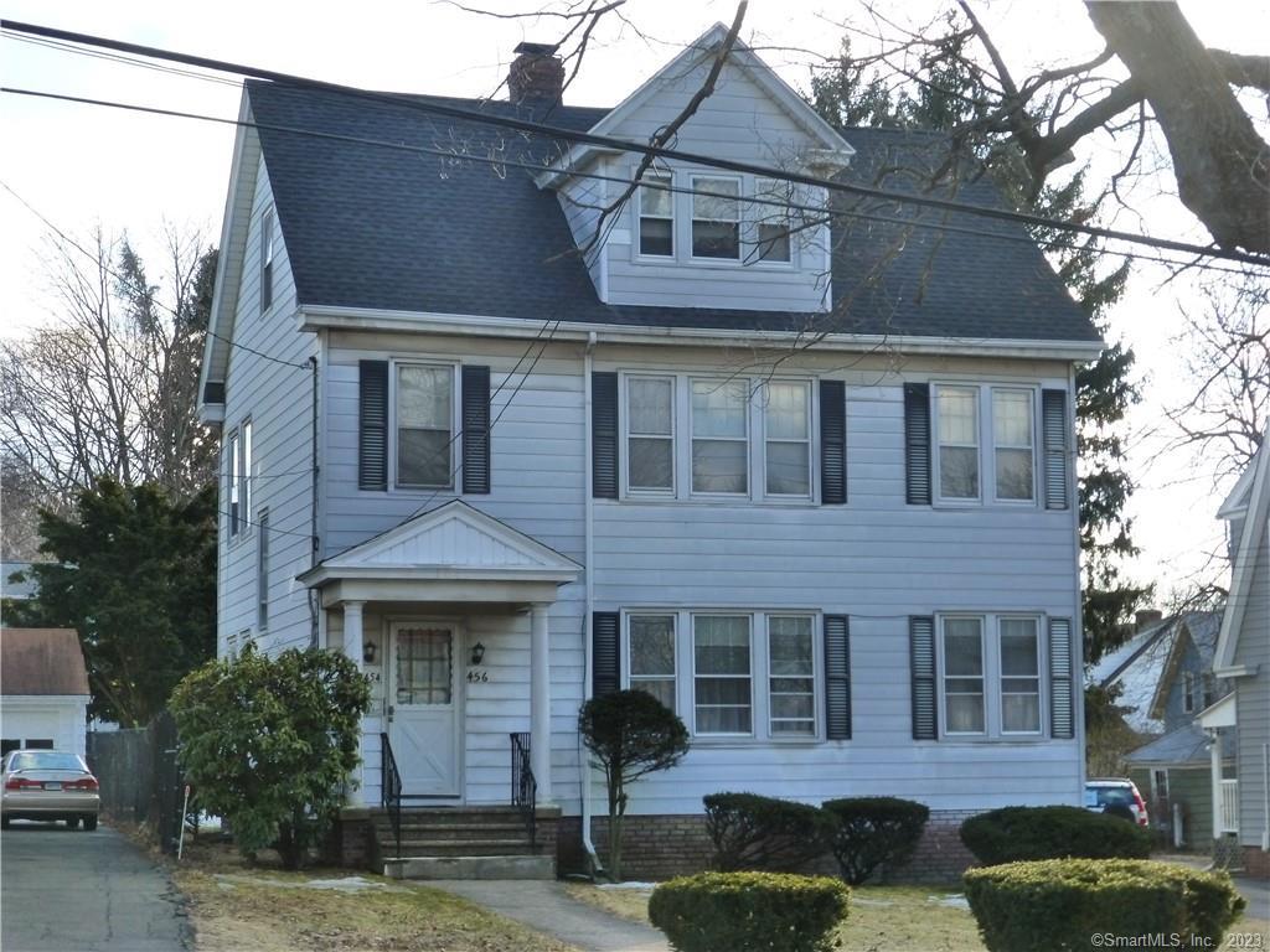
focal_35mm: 70
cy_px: 476
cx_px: 635
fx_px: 2568
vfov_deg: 21.0
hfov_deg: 27.8
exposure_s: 1/160
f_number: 5
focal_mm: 12.5
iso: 250
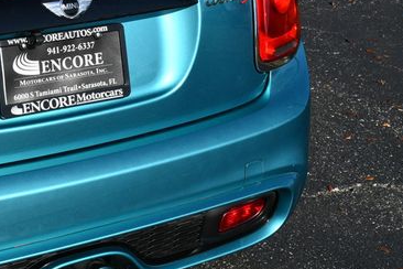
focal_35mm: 105
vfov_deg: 13.0
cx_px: 67
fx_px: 1175
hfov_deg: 19.2
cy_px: 98
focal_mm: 30
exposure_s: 1/320
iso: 100
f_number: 9
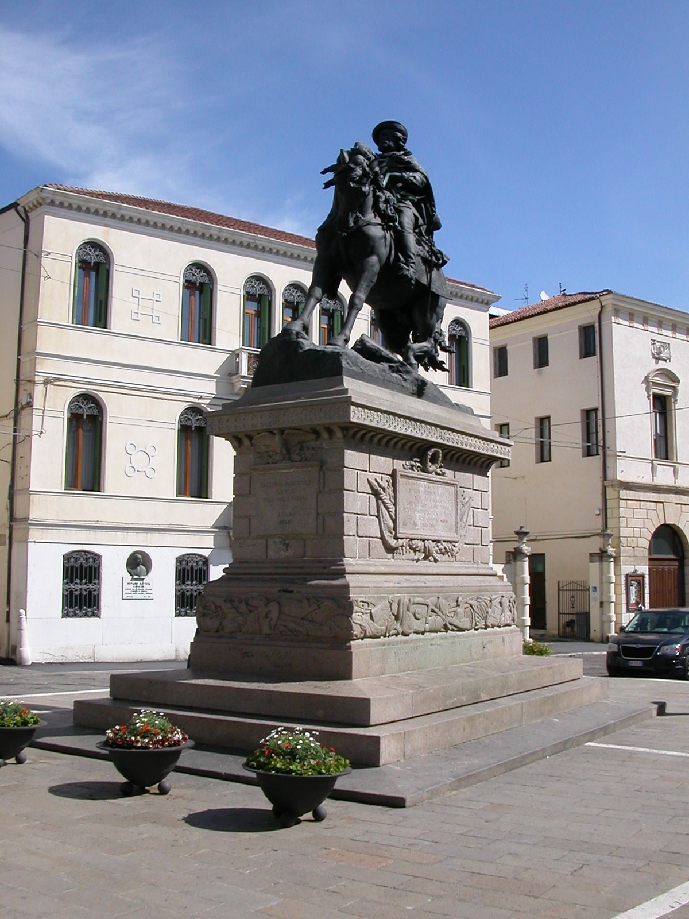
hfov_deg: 38.7
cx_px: 344
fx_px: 982
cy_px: 460
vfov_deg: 50.1
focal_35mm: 37
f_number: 4.5
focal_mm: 5.6
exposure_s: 1/764
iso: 100
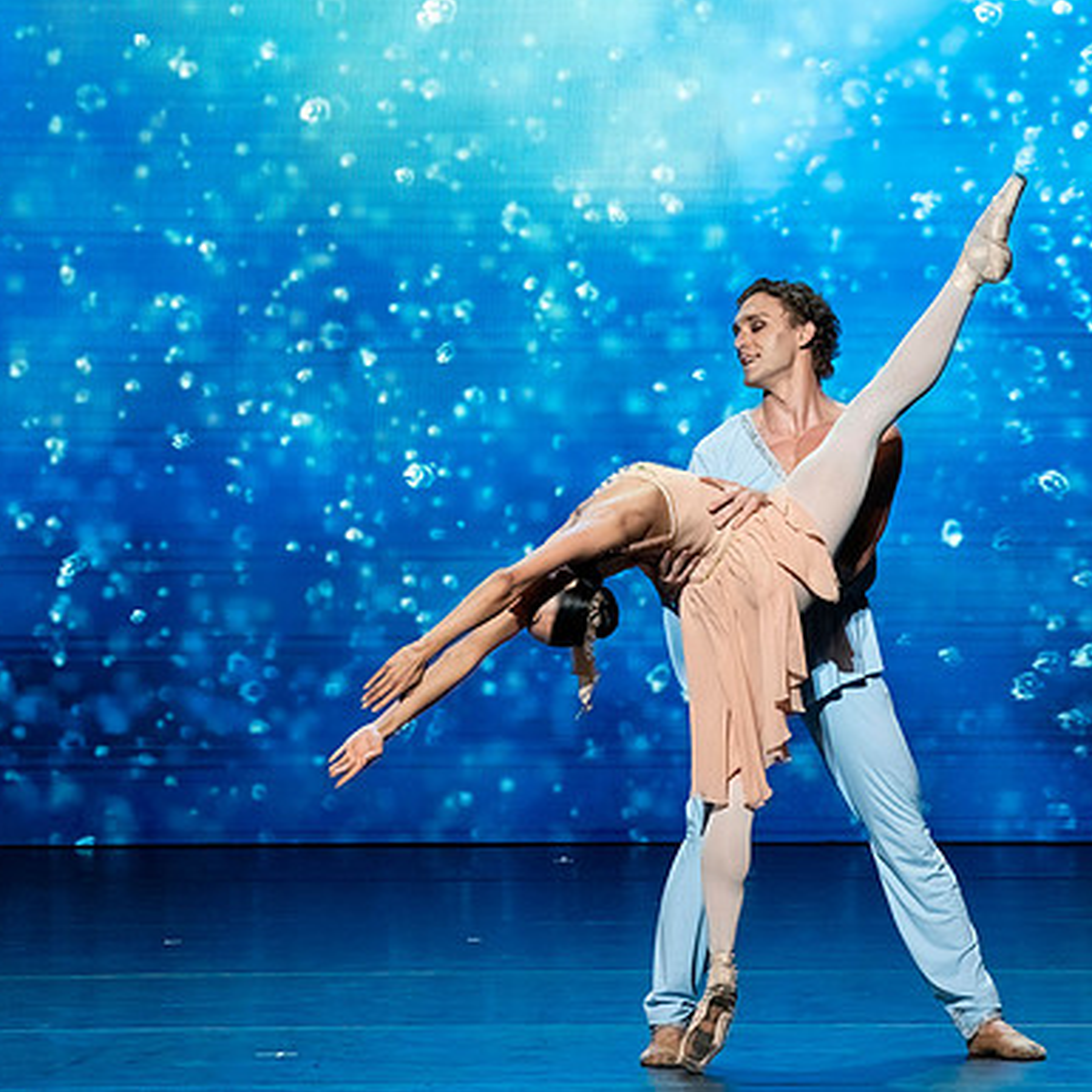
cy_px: 434
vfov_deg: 3.7
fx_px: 17096
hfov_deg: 3.7
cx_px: 795
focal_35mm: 479
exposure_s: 1/400
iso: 6400
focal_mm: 303
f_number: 5.6
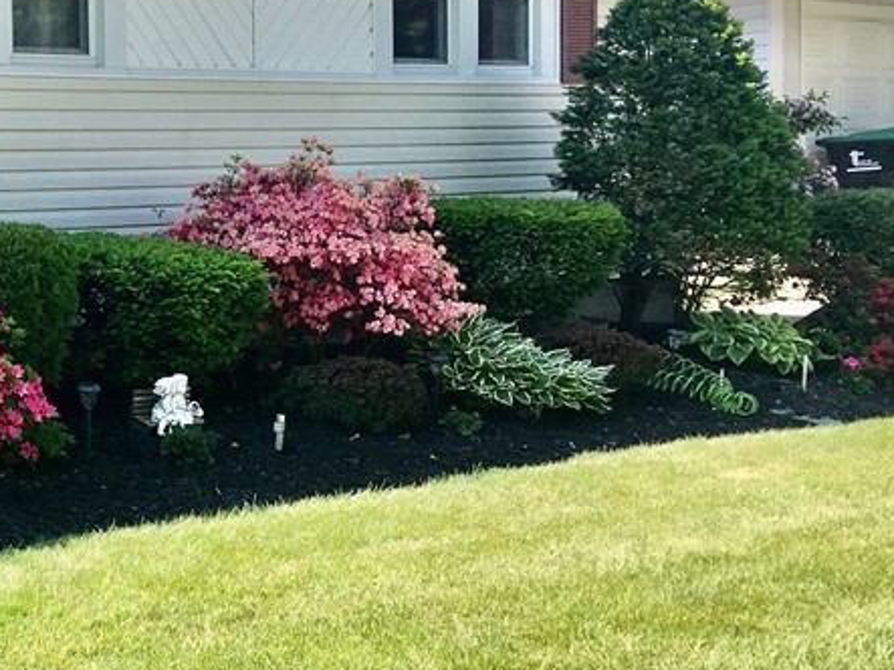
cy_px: 297
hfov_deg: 26.7
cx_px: -87
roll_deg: +0.6
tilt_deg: -6.1
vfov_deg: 21.9
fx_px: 1730
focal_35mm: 67
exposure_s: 1/761
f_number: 2.2
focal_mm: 4.15
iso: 25
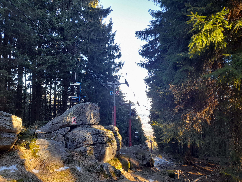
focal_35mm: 25
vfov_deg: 54.9
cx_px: 121
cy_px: 91
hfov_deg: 69.4
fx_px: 175
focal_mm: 4.6
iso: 50
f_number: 2
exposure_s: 1/50
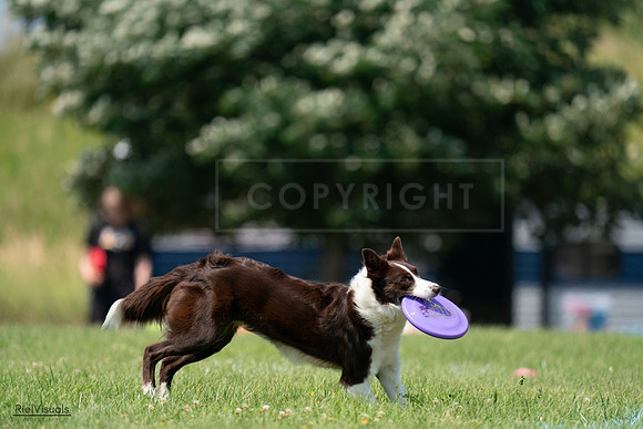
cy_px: 214
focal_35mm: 529
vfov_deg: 2.6
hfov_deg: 3.9
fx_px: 9450
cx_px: 322
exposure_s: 1/4000
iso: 1250
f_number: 6.3
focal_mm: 529
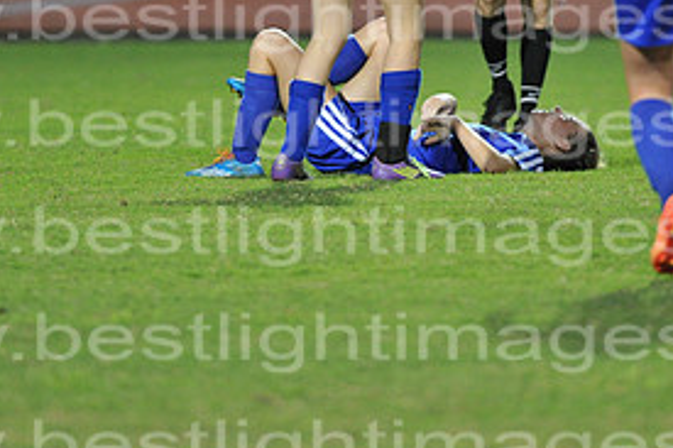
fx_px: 11826
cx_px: 352
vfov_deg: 2.2
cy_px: 76
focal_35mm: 633
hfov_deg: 3.3
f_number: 3.2
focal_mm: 300
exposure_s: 1/400
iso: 5000
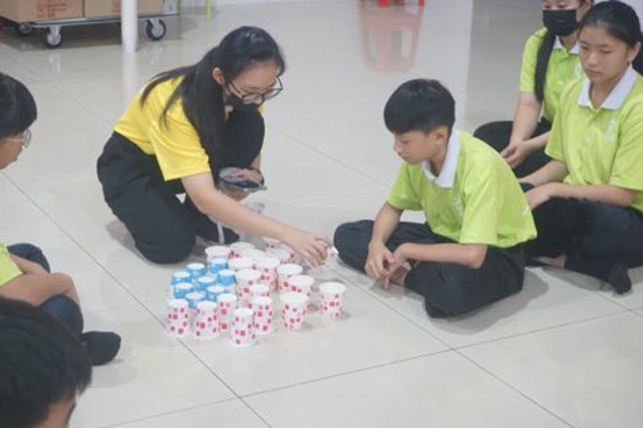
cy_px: 216
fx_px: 1143
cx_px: 324
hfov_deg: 31.4
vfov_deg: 21.2
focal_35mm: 64
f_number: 5.6
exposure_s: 1/160
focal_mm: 42
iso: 3200
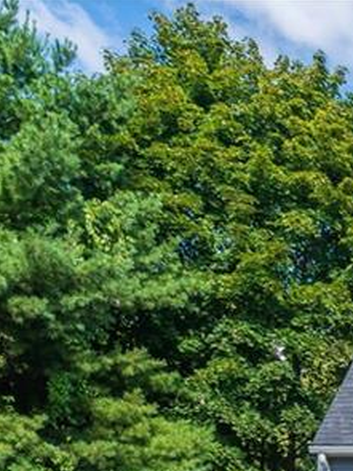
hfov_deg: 15.0
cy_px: 541
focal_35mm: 80
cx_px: 709
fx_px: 1089
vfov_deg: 22.8
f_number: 7.1
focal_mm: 16
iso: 100
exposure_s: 1/200
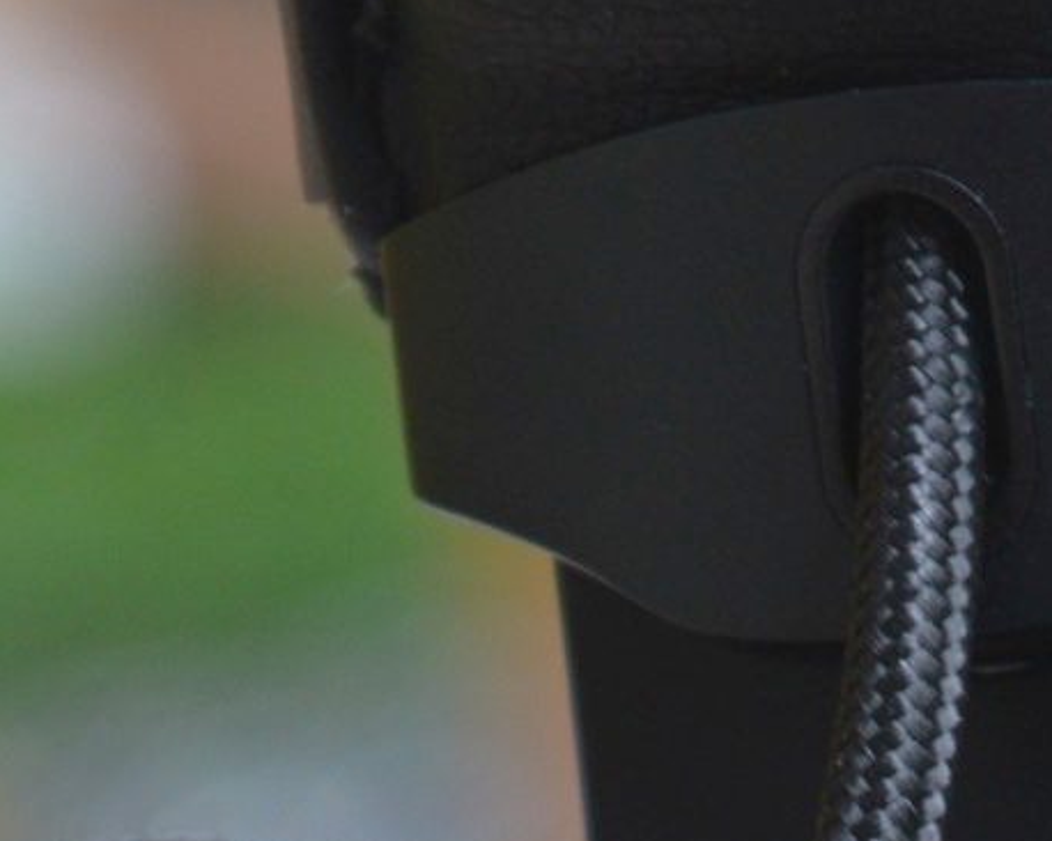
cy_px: 1484
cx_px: 1080
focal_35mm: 338
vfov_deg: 4.5
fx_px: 10521
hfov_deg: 5.7
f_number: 5.6
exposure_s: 1/25
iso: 400
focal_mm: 55
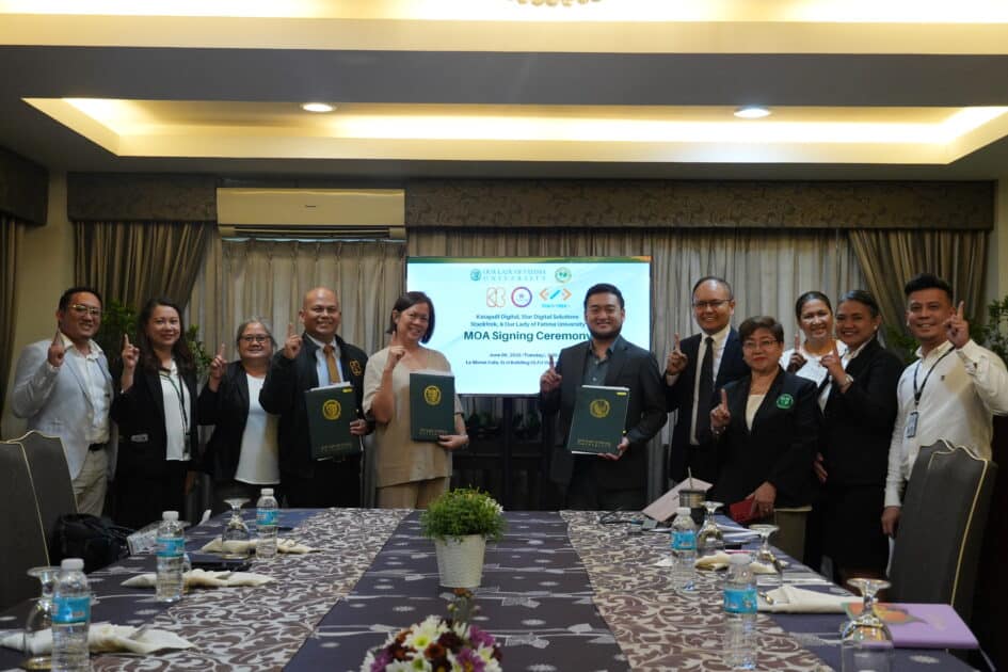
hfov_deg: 45.0
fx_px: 1218
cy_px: 336
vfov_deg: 30.8
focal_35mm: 44
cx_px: 504
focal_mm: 29
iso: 2000
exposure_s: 1/200
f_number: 4
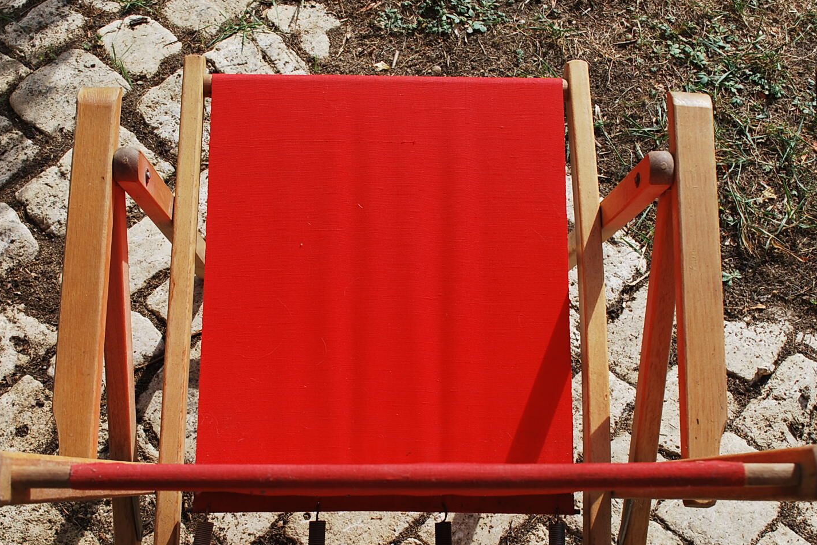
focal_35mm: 53
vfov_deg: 25.4
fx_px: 1203
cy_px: 351
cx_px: 337
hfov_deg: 37.4
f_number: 8
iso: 100
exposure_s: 1/250
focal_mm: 26
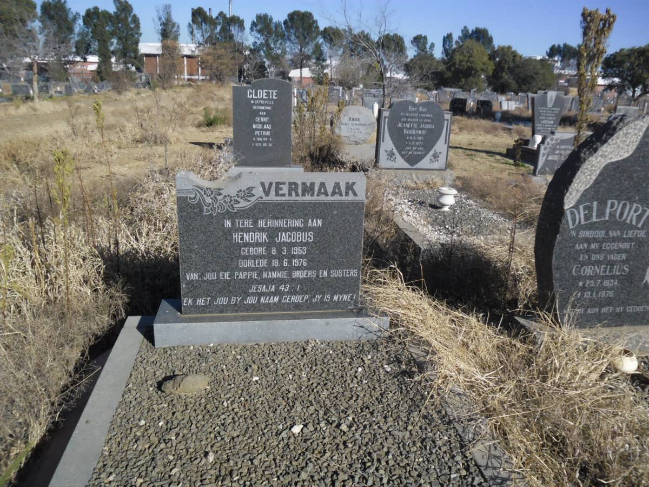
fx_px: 506
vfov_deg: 51.4
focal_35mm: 27
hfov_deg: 65.3
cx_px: 324
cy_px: 244
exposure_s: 1/189
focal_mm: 4.9
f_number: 9
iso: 80
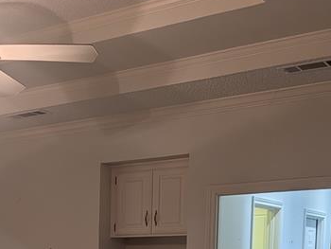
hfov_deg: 24.7
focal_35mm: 70
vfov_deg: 19.5
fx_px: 670
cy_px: 319
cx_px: -79
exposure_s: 1/120
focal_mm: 6.9
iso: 26
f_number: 1.68
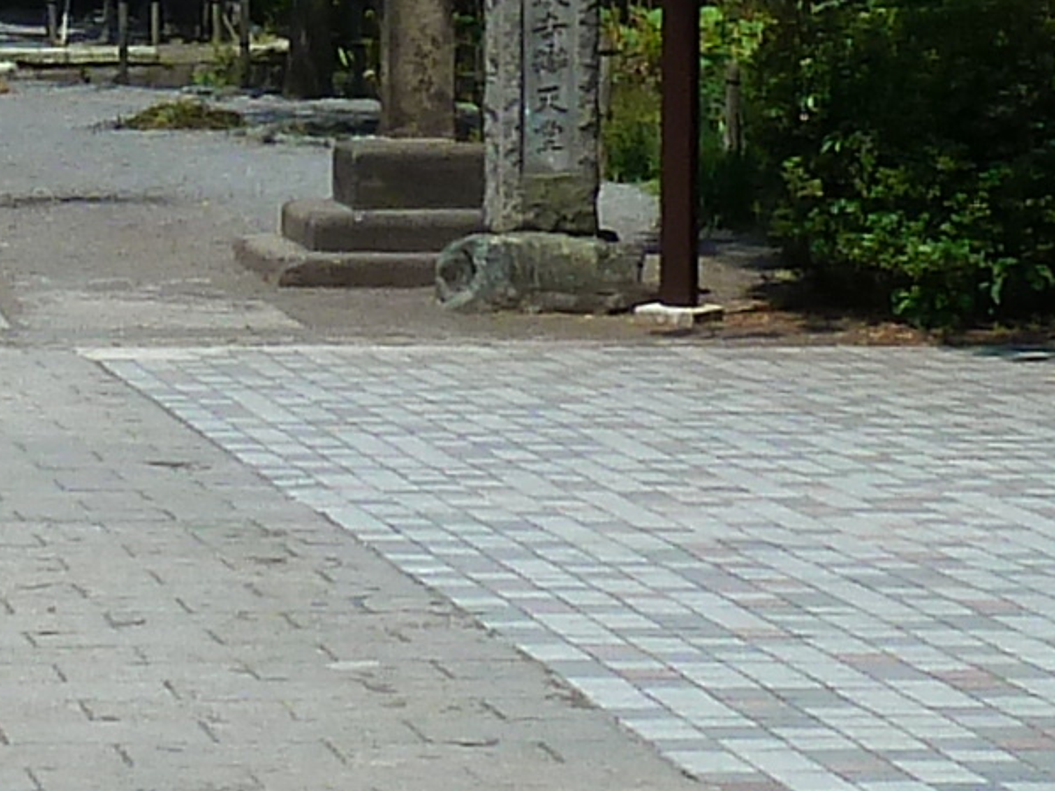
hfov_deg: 11.5
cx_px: -365
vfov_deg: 8.8
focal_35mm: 167
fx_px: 5089
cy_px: -218
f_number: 5
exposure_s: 1/400
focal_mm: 4.1
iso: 80
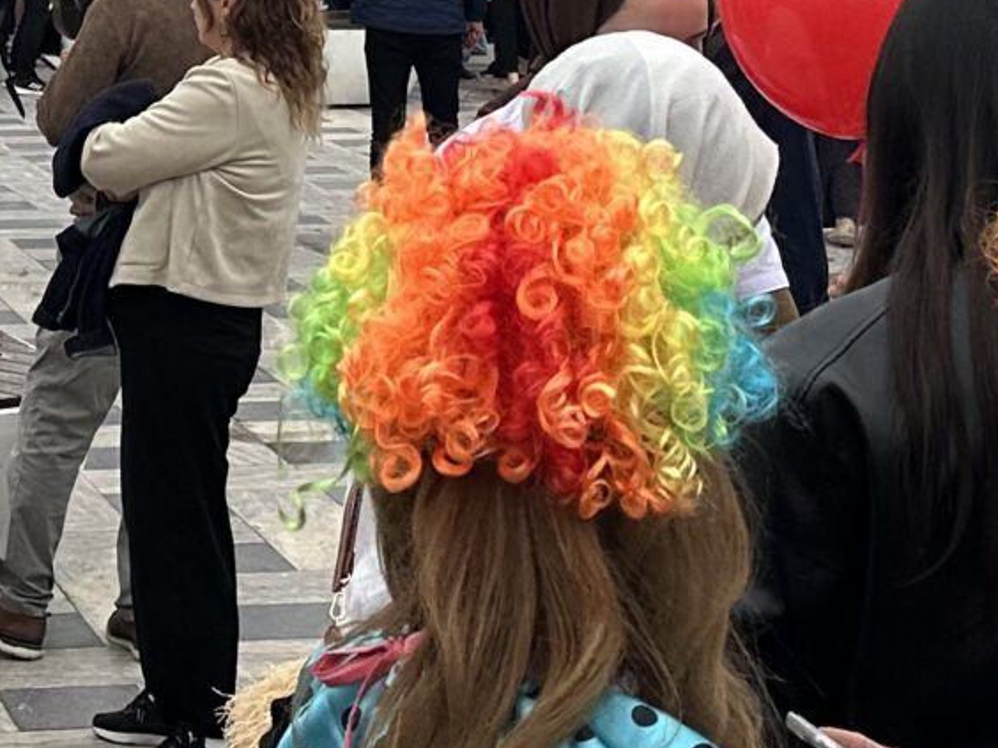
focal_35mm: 109
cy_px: -677
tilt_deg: +8.5
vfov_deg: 12.2
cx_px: 165
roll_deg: -1.1
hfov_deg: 17.9
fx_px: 3143
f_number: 1.78
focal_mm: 6.86
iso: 80
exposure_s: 1/623
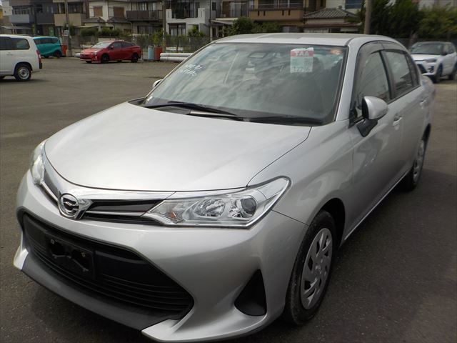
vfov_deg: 46.8
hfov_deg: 60.0
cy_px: 172
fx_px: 396
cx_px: 228
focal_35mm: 30
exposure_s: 1/640
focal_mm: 4.1
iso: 125
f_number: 6.6
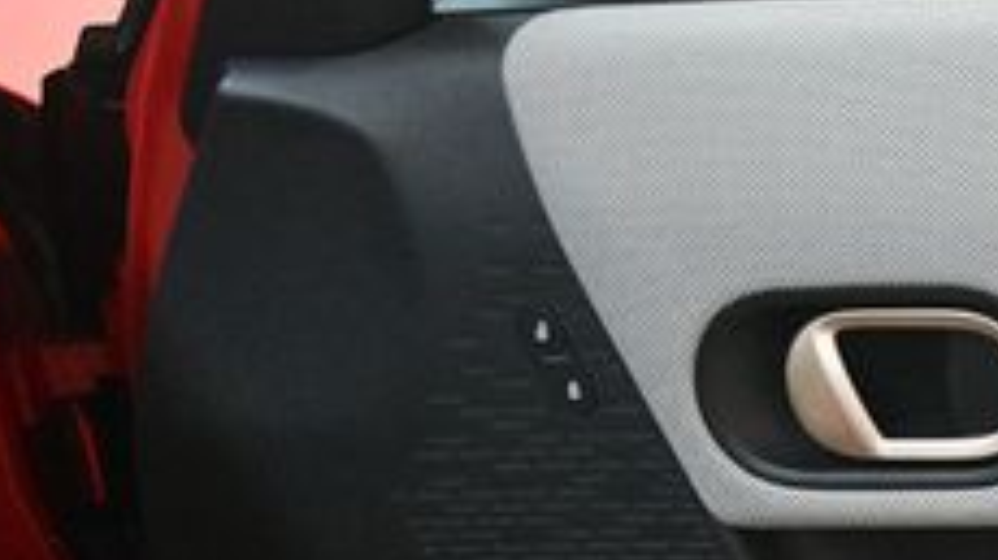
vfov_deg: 11.4
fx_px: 2777
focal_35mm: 105
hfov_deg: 19.0
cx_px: 1258
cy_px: 530
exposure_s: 1/100
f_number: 3.8
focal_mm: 24
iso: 3200
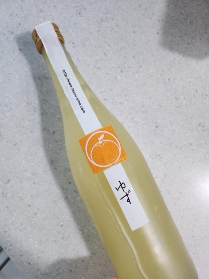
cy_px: 140
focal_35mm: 24
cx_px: 104
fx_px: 193
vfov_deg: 71.6
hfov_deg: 56.8
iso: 250
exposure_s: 1/120
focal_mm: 5
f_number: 1.8
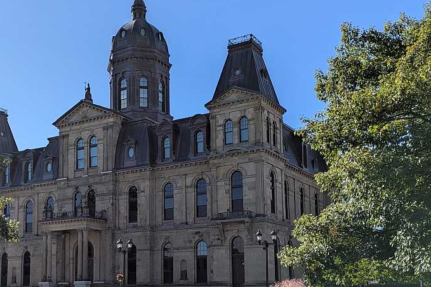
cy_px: 217
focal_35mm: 46
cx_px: 175
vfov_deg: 28.7
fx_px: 550
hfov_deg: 42.6
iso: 43
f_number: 1.89
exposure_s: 1/1919
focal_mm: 5.43
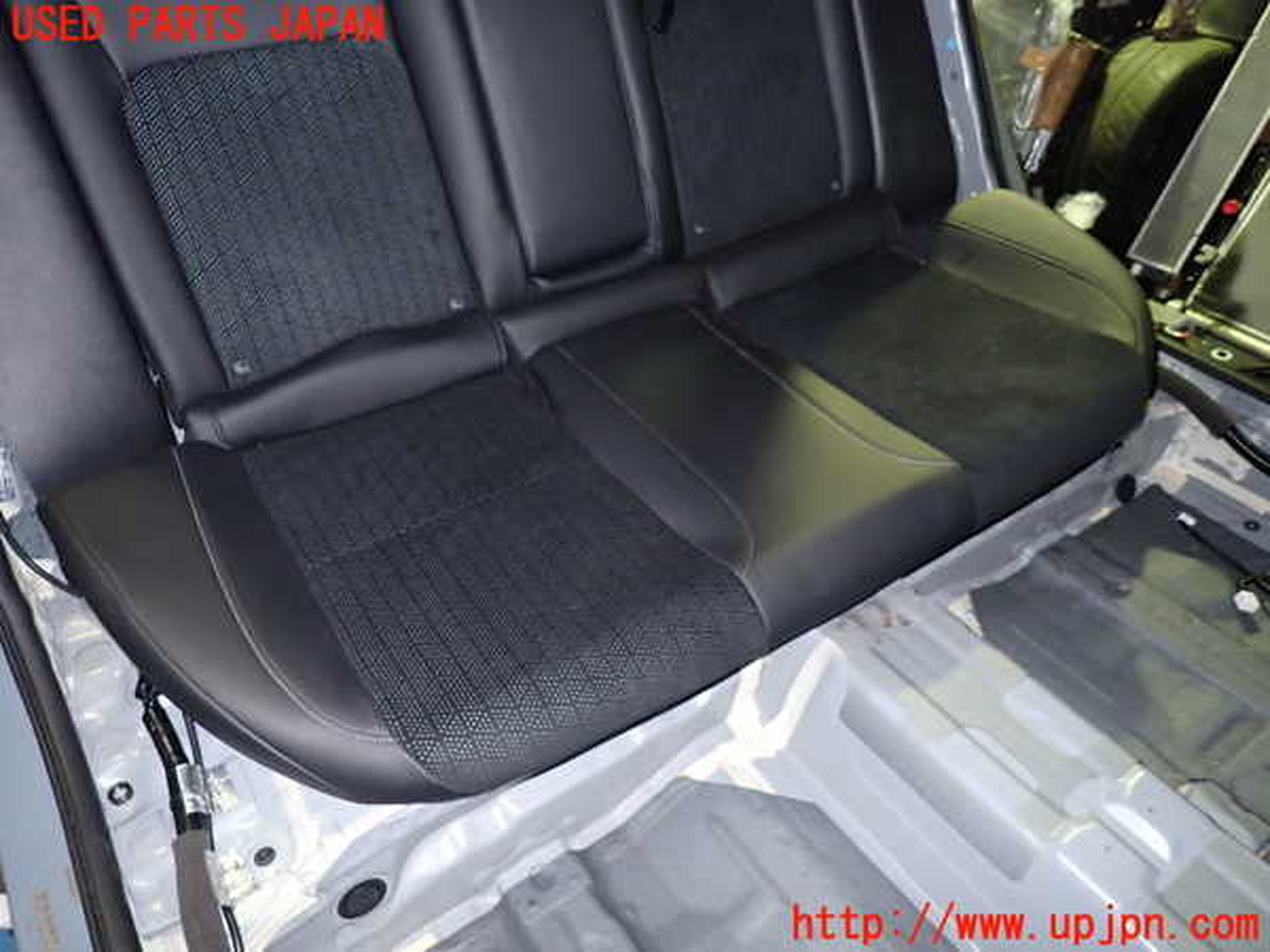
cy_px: 476
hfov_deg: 69.4
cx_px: 635
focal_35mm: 25
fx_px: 917
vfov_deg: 54.9
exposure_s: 1/30
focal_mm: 4.5
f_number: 2
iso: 400
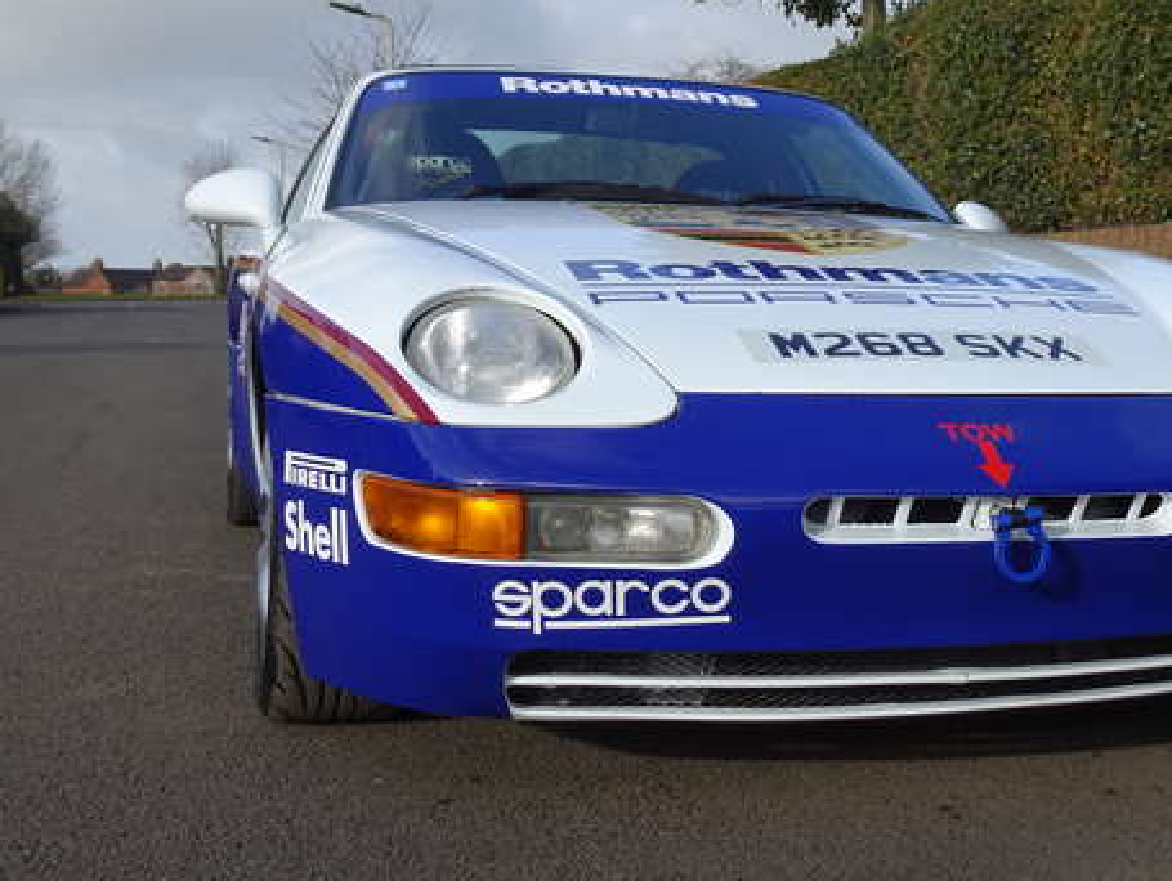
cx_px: 817
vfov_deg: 29.1
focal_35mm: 50
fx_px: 1694
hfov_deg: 37.6
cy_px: 376
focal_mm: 5.98
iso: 80
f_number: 4
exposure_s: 1/400
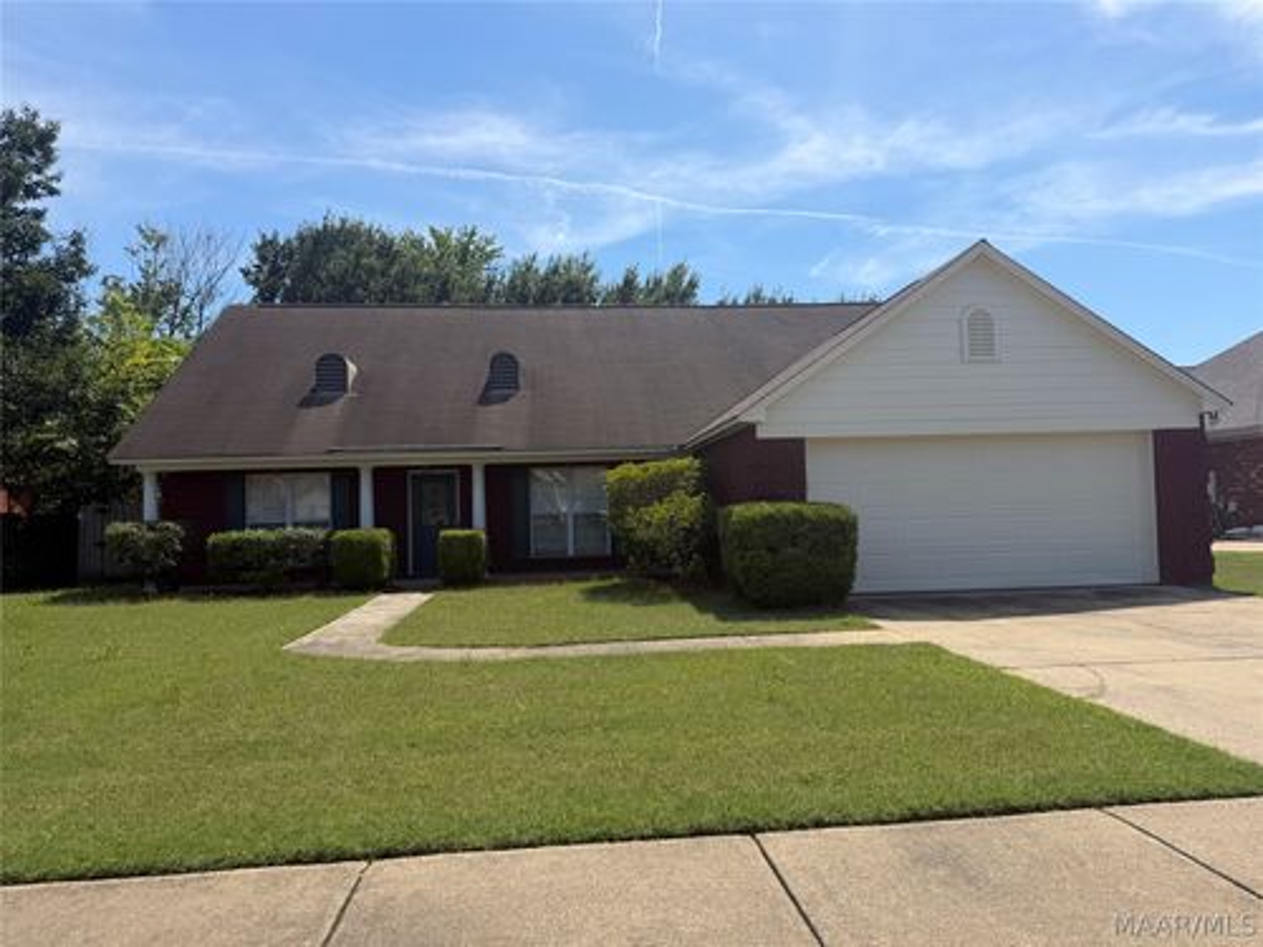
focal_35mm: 24
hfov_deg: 71.6
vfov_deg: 56.8
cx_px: 632
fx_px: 876
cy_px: 474
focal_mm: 6.76
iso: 80
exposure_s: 1/4405
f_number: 1.78
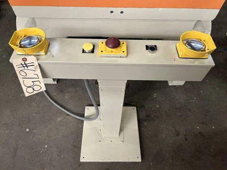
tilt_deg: -55.4
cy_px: 85
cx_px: 114
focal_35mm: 26
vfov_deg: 53.1
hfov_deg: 67.3
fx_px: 170
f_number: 1.5
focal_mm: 5.7
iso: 125
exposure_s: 1/60
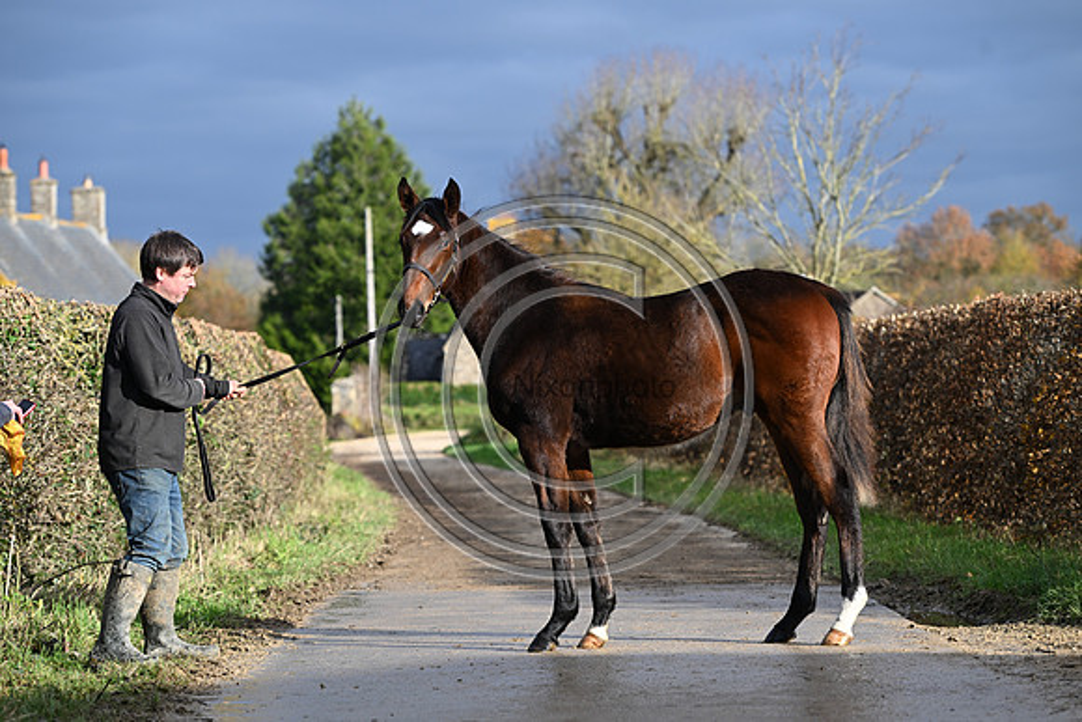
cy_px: 361
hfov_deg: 16.8
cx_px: 541
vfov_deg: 11.2
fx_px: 3667
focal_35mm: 122
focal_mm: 122
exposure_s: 1/1000
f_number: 4.5
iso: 220
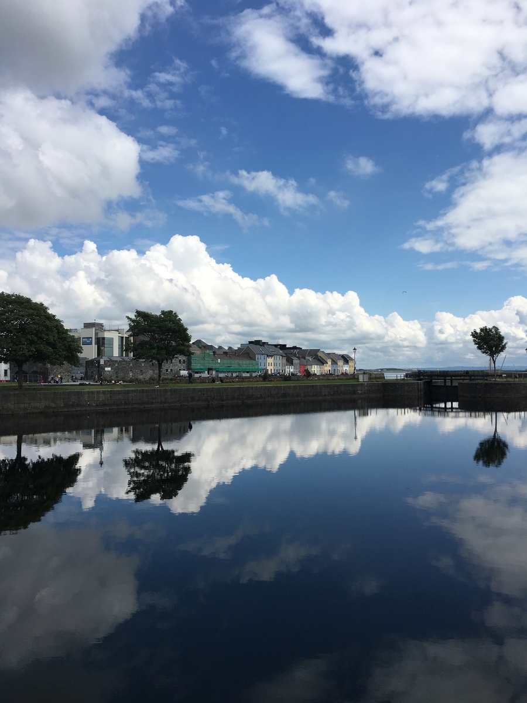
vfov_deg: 61.7
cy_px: 352
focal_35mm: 29
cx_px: 264
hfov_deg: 48.2
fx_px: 589
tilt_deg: +2.5
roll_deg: -0.1
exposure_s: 1/2653
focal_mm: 4.15
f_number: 2.2
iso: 25
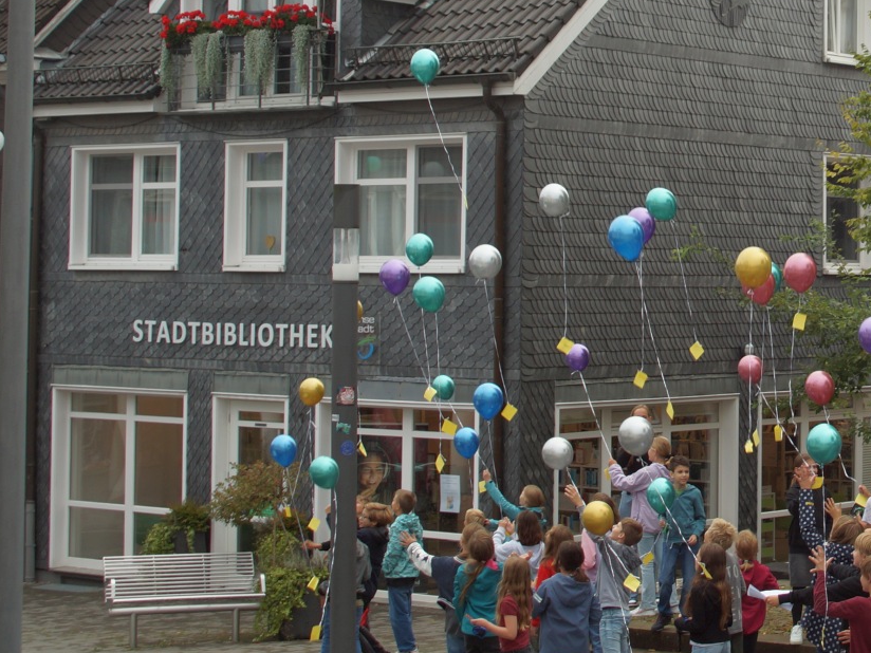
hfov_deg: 20.3
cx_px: 841
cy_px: 102
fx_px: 2365
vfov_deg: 15.6
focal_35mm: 94
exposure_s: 1/160
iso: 100
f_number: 5.6
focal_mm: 28
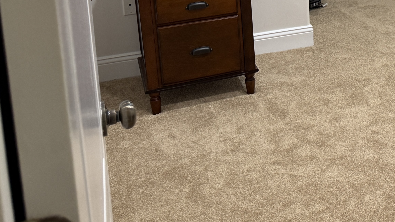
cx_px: 471
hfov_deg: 28.3
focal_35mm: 65
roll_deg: -0.6
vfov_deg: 17.1
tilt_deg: -9.8
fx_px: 681
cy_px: -87
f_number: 1.78
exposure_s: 1/60
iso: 125
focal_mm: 6.76
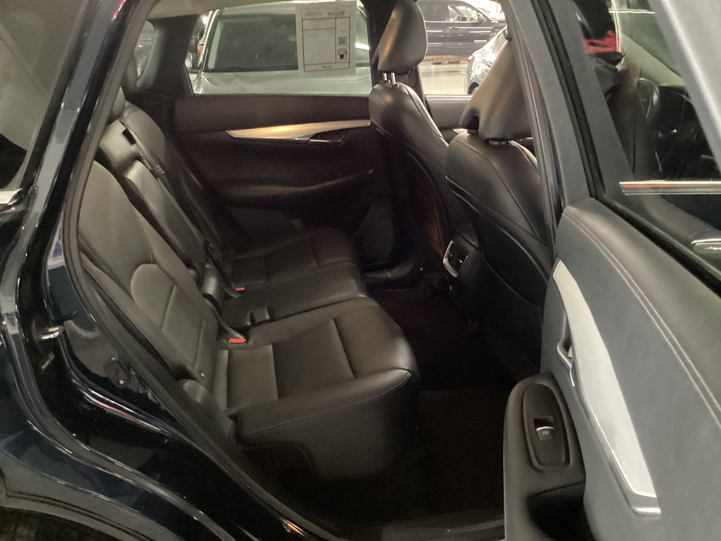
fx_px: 646
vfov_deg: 45.4
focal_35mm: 31
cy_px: 270
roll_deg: +2.0
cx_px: 360
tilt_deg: -21.1
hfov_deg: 58.4
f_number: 2.4
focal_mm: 3.3
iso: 800
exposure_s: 1/15
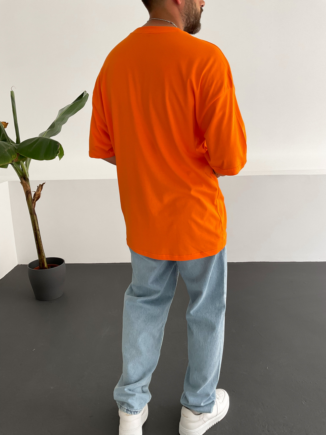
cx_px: 163
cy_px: 218
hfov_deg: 48.2
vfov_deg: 61.7
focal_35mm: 29
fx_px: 364
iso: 40
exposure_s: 1/120
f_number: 1.8
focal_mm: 3
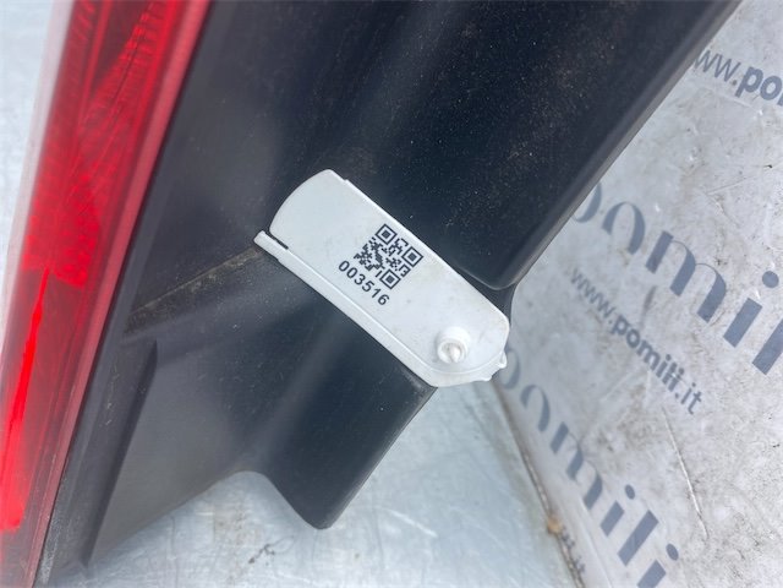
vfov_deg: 53.1
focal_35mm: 26
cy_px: 294
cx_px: 392
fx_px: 588
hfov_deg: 67.3
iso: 32
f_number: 1.8
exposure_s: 1/151
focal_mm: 4.25
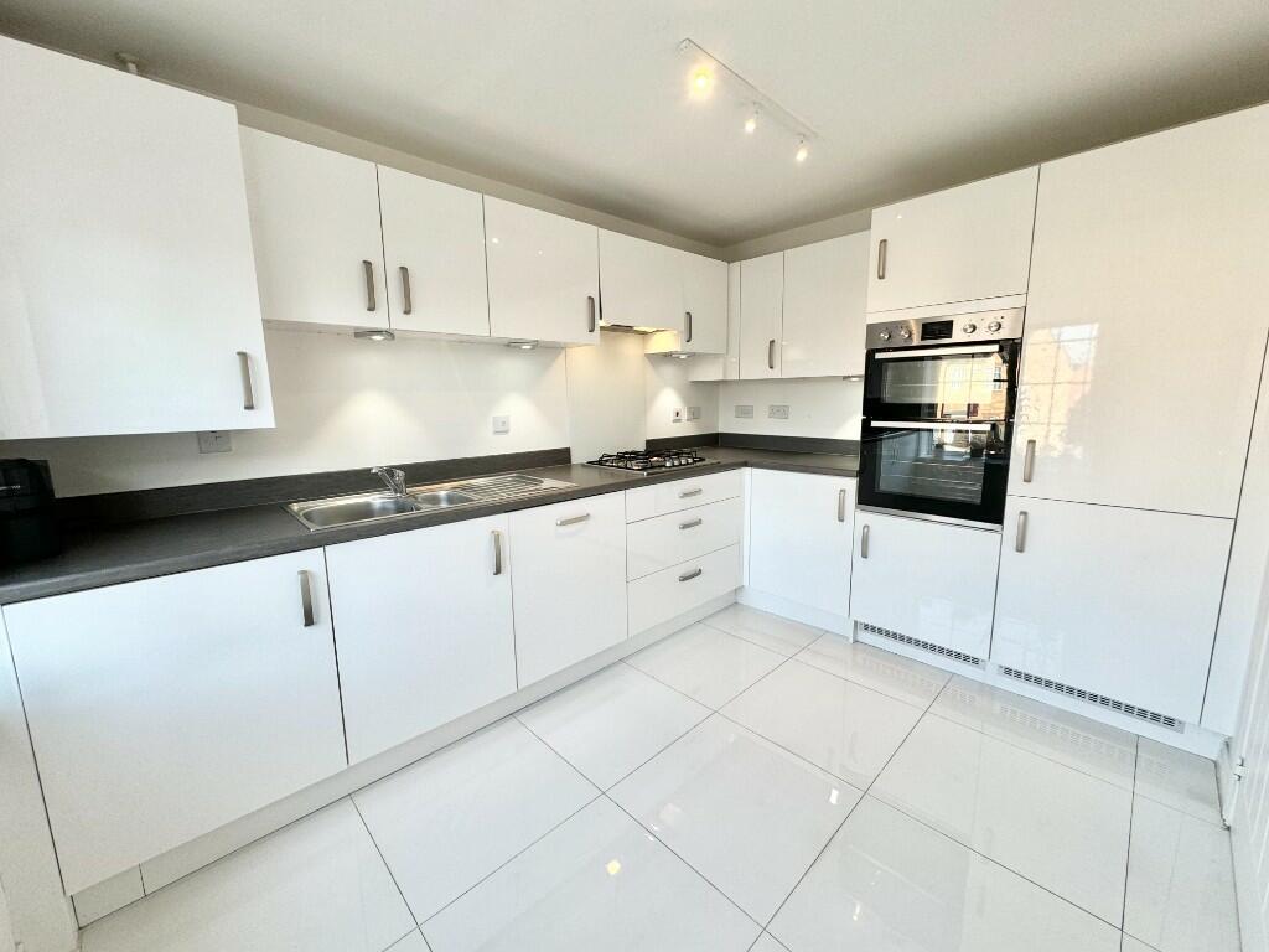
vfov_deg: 85.7
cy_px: 476
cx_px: 634
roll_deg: +1.0
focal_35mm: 14
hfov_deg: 102.1
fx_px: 513
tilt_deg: -8.1
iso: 64
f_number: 2.2
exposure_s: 1/100
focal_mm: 2.22
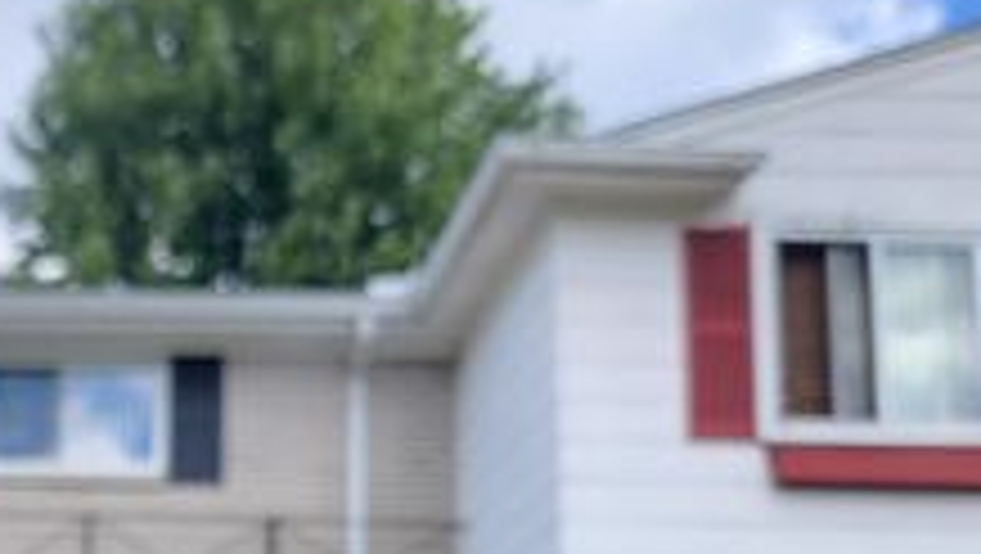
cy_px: 705
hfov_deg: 31.9
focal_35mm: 60
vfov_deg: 18.8
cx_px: -18
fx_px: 1562
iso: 16
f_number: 1.8
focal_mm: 6.7
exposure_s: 1/205
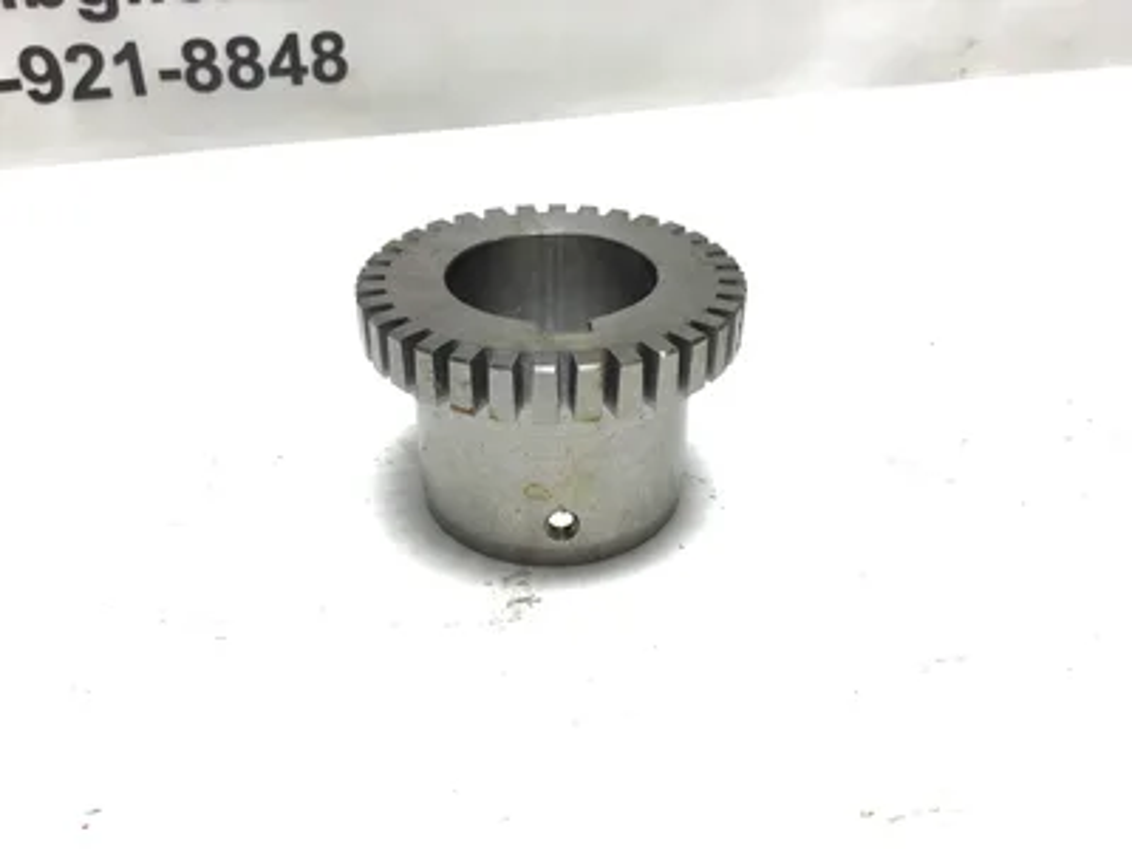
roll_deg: +0.6
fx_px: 1014
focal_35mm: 31
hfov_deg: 58.4
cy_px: 424
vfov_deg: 45.4
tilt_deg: -33.5
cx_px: 566
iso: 25
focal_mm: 3.3
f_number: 2.4
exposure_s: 1/60
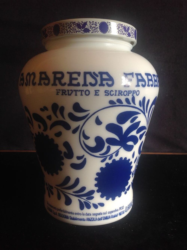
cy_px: 125
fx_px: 253
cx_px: 94
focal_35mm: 35
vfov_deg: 52.7
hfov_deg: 40.6
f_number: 2.4
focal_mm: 4.28
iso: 50
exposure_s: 1/60
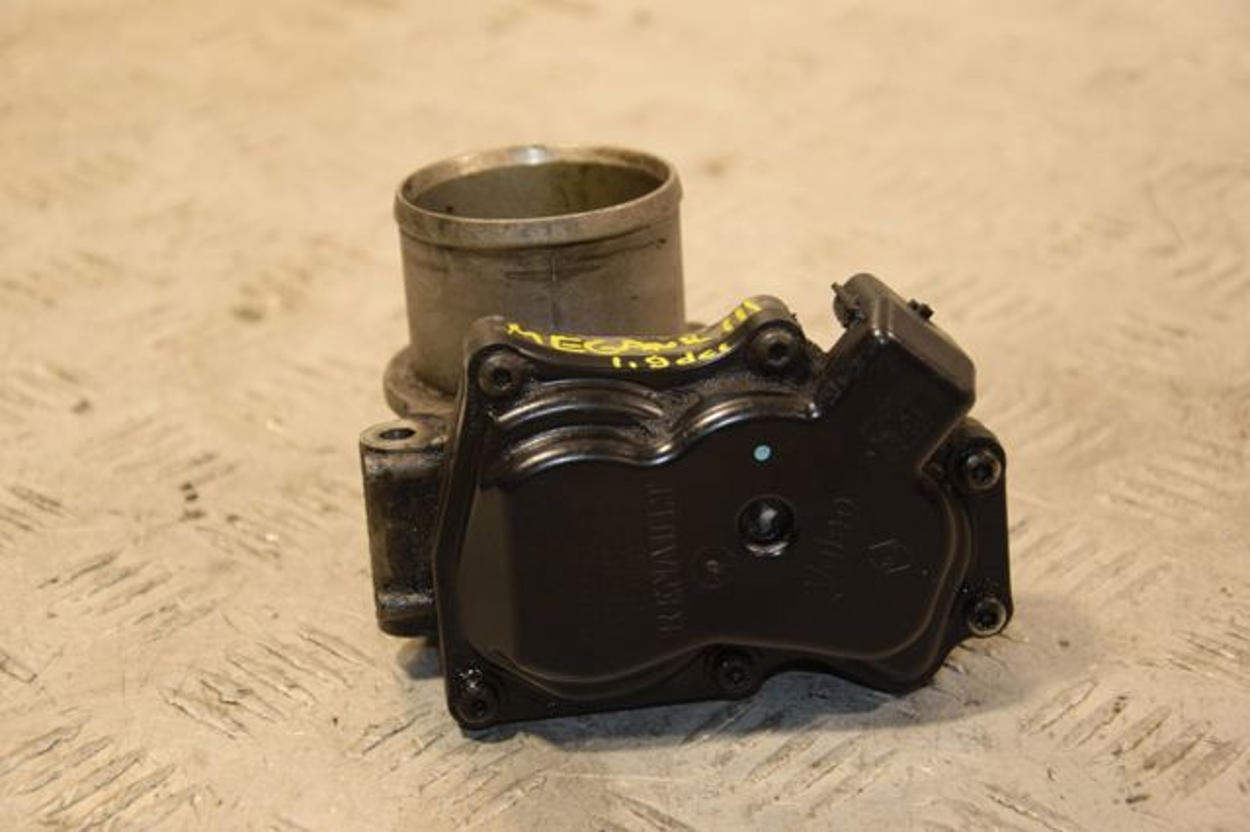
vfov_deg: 14.7
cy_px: 416
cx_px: 625
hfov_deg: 21.9
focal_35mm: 93
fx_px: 3227
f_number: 5.3
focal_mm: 62
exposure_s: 1/160
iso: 800
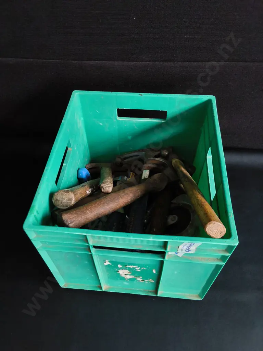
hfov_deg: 51.4
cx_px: 132
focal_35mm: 27
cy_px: 176
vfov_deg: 65.3
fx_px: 274
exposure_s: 1/120
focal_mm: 2.87
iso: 160
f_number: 2
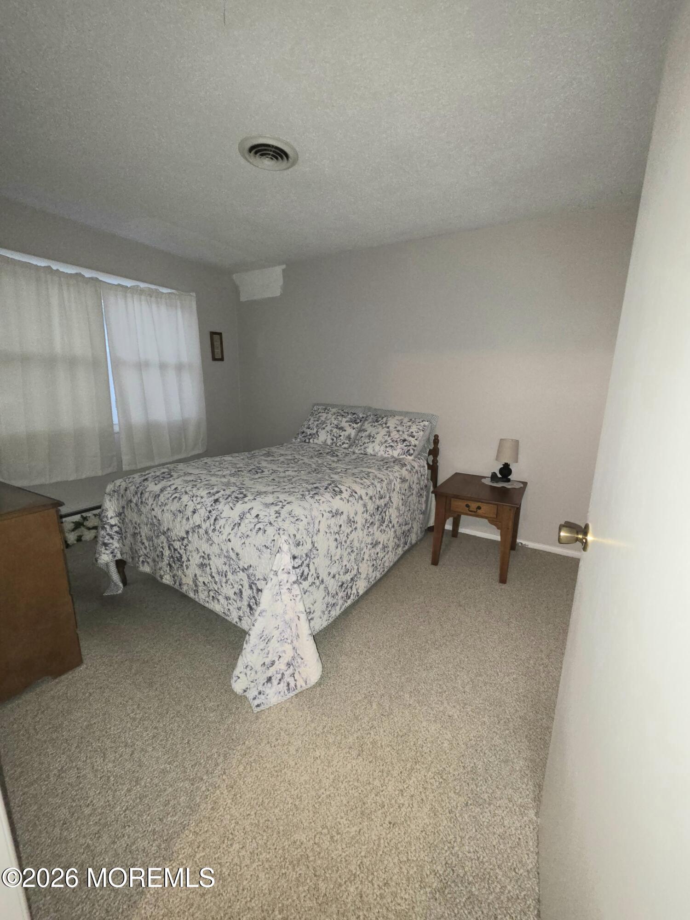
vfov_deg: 106.2
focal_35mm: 13
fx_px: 346
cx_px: 345
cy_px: 460
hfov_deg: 89.9
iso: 200
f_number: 1.9
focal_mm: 2.2
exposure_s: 1/31.9
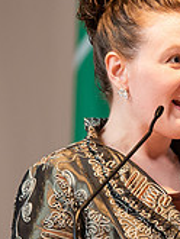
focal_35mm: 573
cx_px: 225
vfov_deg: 3.5
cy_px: 154
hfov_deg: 2.6
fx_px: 3968
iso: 1250
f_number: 3.2
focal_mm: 170
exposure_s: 1/200
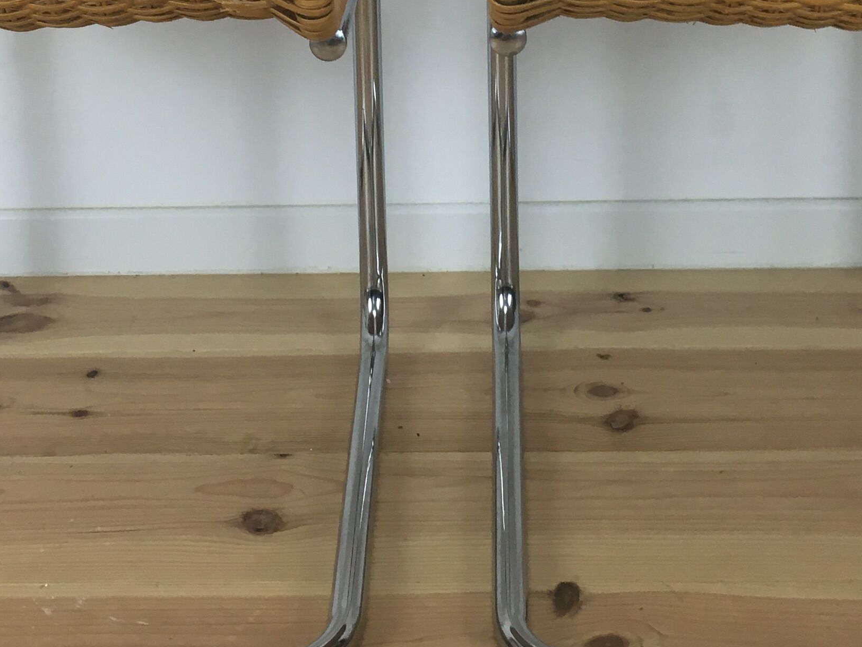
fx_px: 1793
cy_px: -2
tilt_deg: -14.6
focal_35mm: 72
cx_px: 415
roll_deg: +1.0
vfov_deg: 19.8
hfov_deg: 27.0
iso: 25
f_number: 2.2
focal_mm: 4.15
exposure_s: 1/33
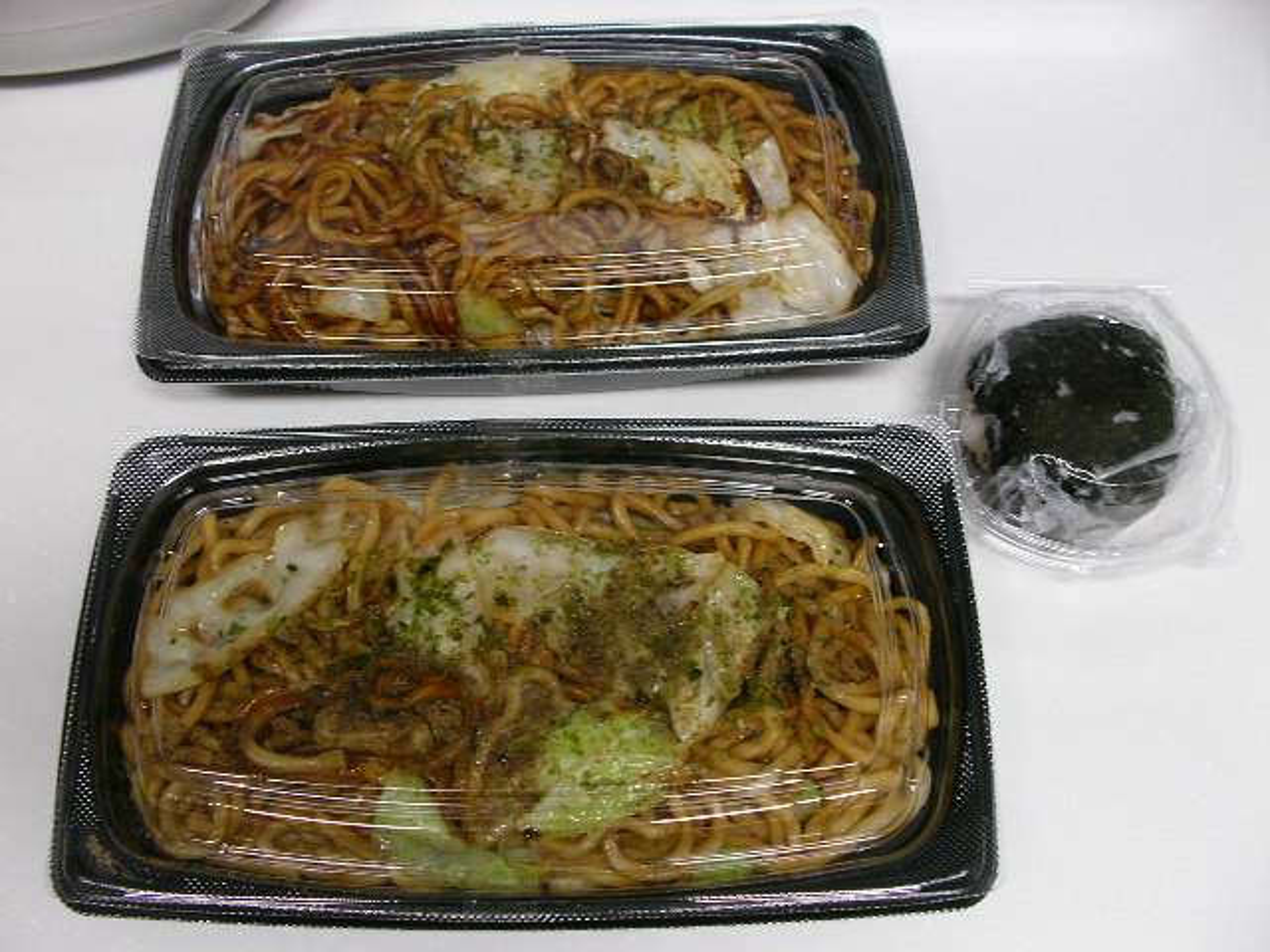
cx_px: 635
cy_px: 476
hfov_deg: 49.0
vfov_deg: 37.7
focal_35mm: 38
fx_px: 1394
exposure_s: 1/12.5
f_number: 3.5
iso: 100
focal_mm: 5.8
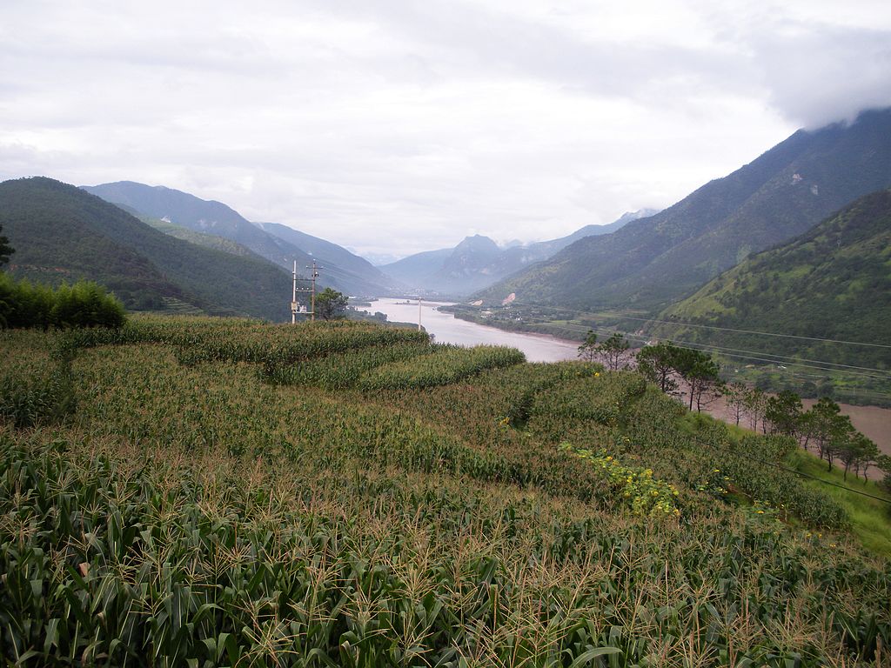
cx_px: 446
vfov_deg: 39.7
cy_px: 334
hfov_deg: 51.4
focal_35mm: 36
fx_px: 927
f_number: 3.5
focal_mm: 6.3
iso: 64
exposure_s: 1/323
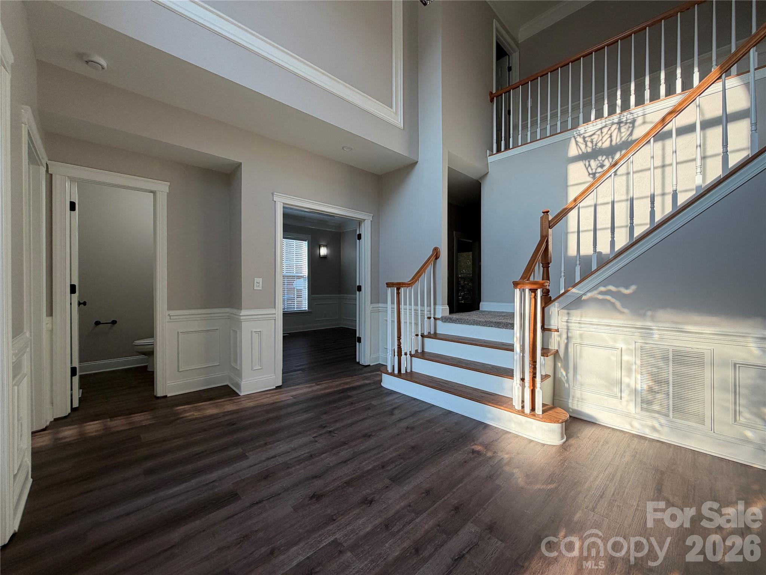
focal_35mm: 14
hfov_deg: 102.1
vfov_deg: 85.7
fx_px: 310
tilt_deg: -1.3
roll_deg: +0.3
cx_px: 383
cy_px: 288
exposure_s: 1/122
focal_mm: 2.22
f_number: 2.2
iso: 50
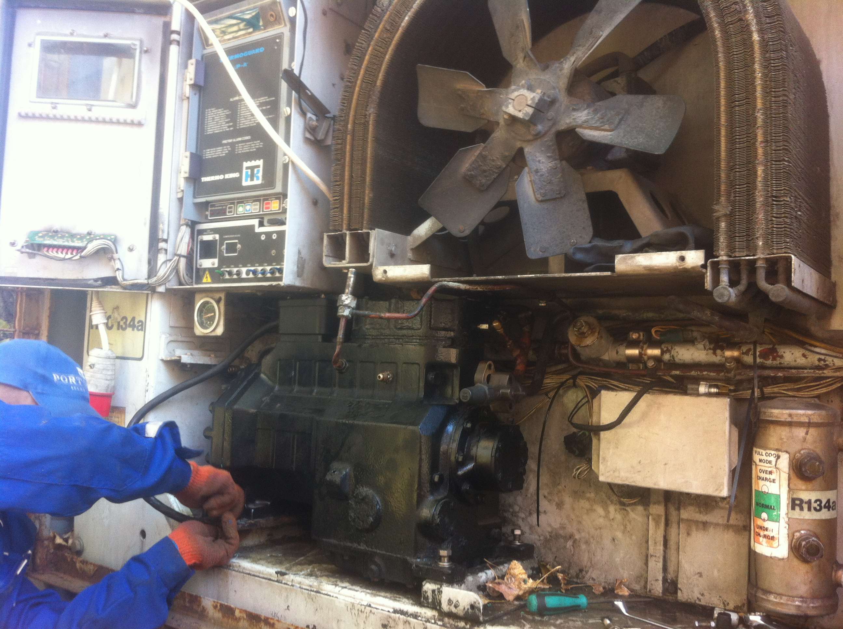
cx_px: 422
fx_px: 851
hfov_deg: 52.7
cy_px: 314
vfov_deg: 40.6
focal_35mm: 35
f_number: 2.8
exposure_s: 1/20
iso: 80
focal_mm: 3.85
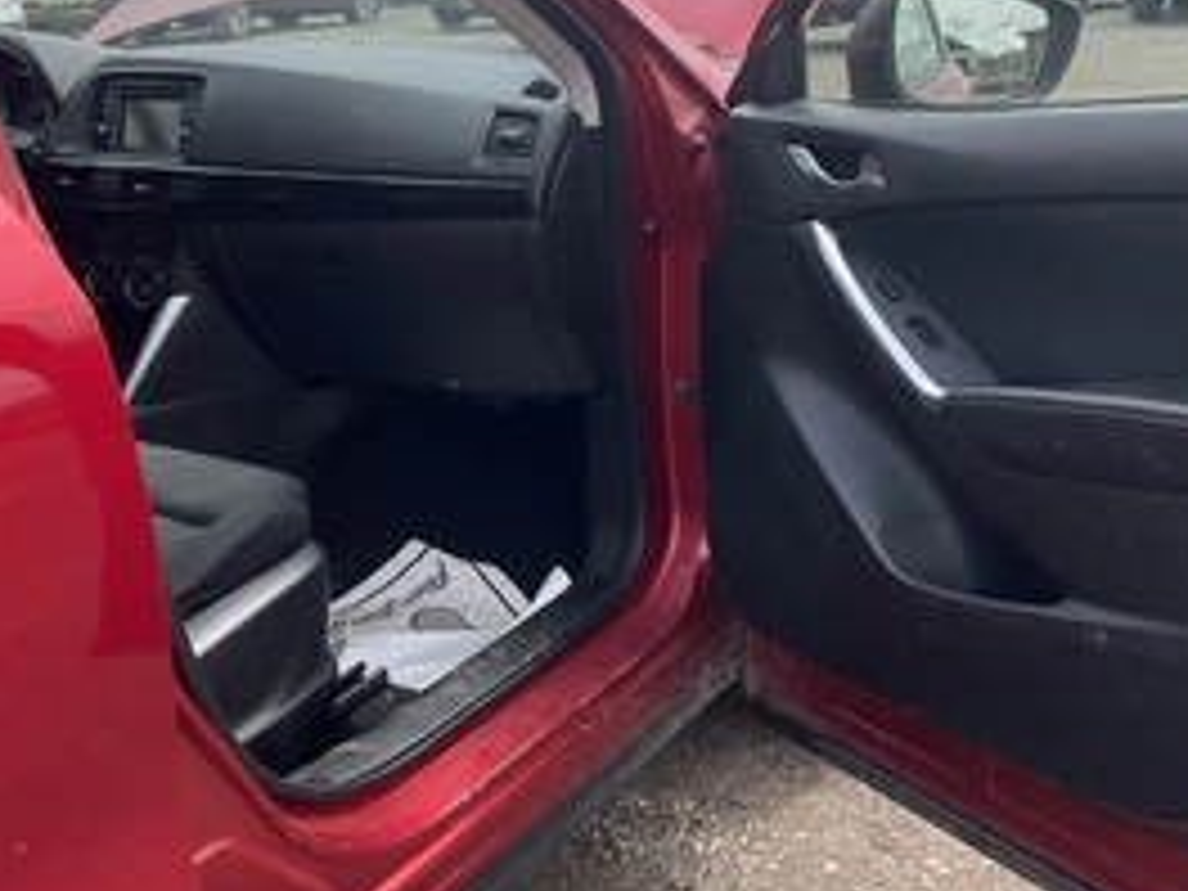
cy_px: 252
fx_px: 1510
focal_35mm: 44
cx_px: 567
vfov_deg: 32.4
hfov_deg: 42.9
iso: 25
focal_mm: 3
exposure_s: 1/869
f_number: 1.8
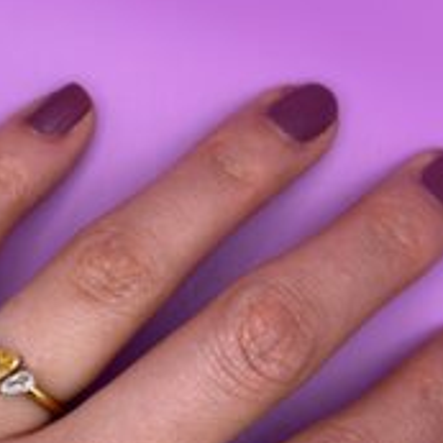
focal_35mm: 98
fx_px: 1419
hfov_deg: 17.7
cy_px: 420
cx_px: 131
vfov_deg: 17.4
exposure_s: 1/186
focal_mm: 6.76
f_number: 1.78
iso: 64
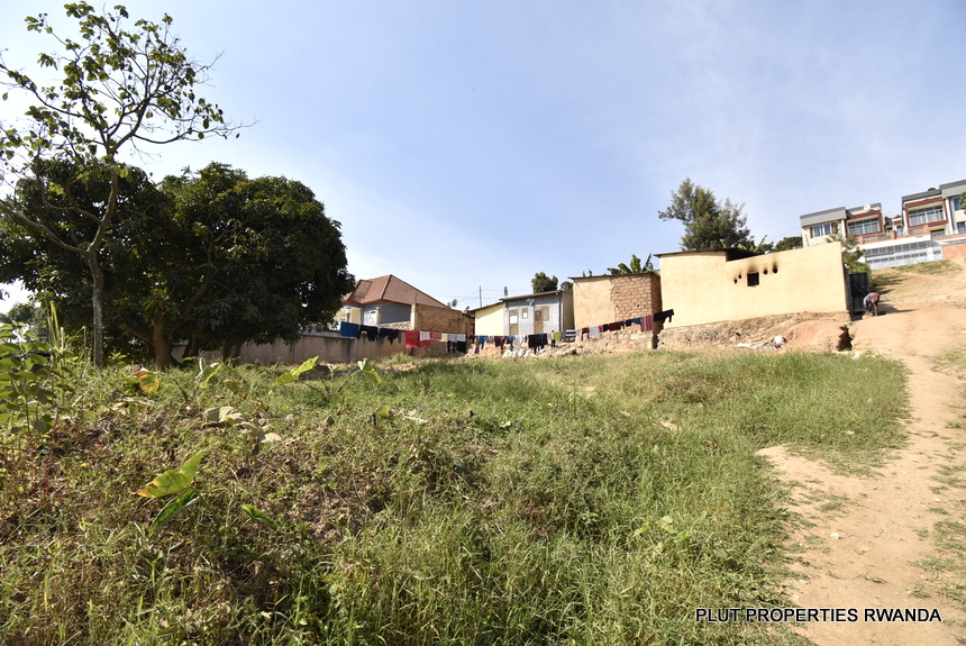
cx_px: 483
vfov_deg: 77.4
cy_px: 323
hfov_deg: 100.3
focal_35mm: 15
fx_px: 403
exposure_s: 1/200
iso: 100
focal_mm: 10
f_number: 8
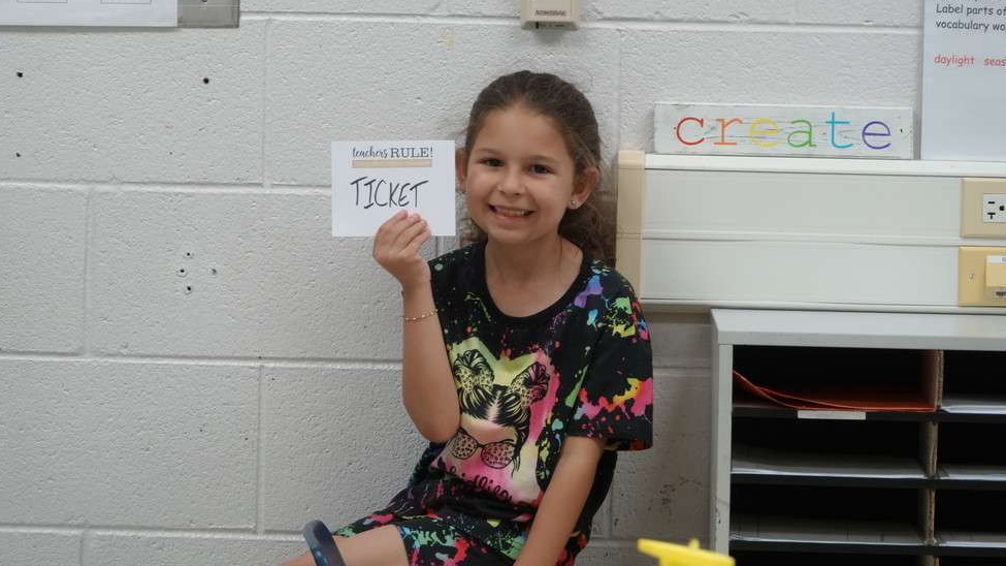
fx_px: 6988
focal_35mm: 262
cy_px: 256
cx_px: 488
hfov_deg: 8.2
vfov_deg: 4.6
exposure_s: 1/100
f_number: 4
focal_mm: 87.11
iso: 800
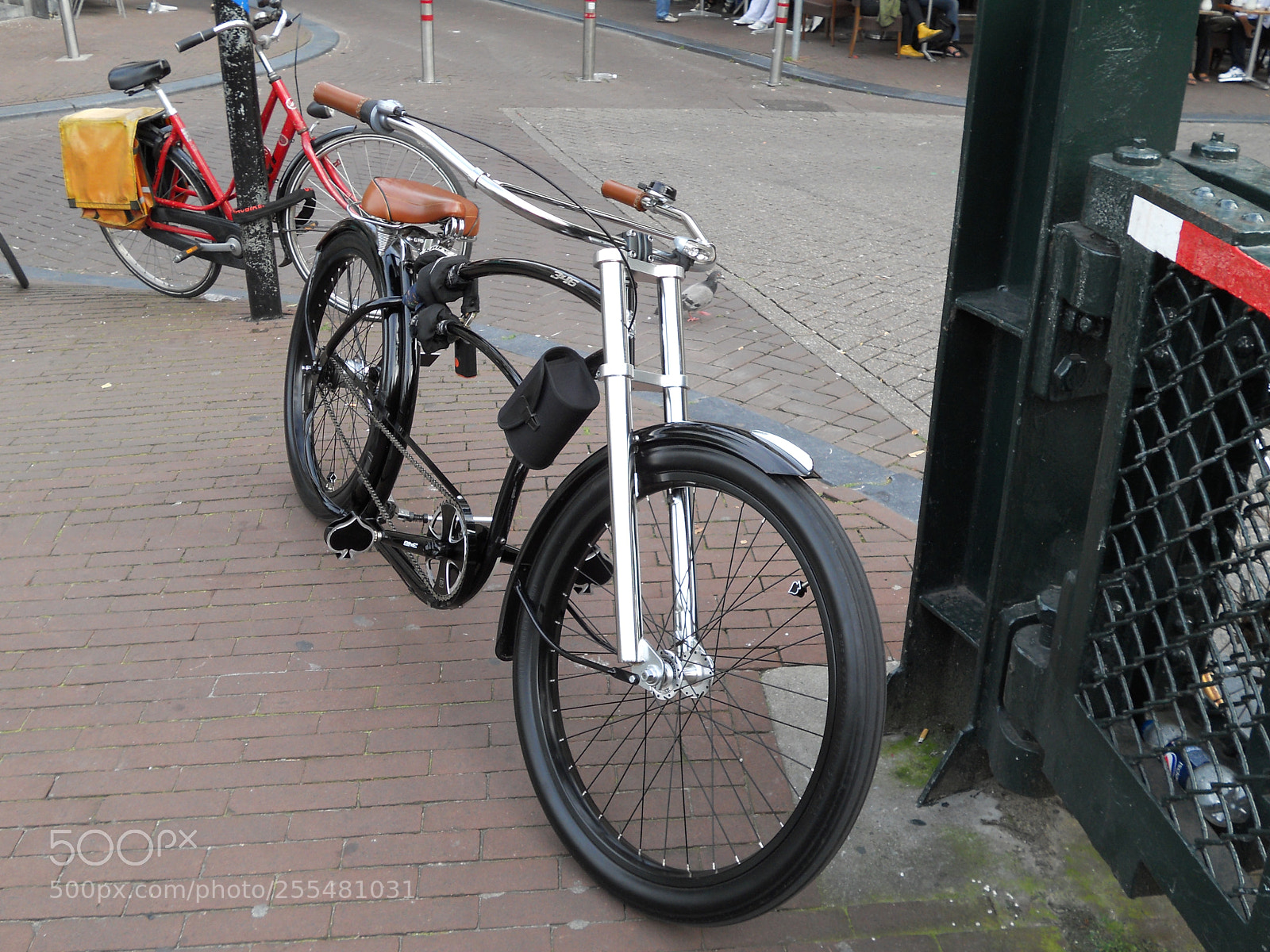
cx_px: 635
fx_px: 1394
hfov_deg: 49.0
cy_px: 476
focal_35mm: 38
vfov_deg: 37.7
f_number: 3.9
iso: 80
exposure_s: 1/80
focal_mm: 6.9
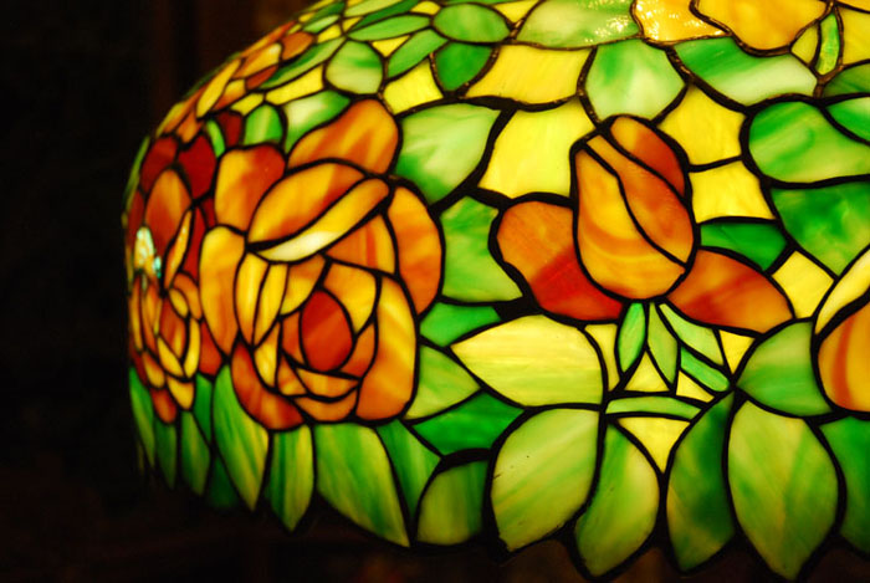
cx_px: 435
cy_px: 292
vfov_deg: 25.8
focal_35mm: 52
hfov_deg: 37.8
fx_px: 1271
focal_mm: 35
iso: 1000
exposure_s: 1/40
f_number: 4.2
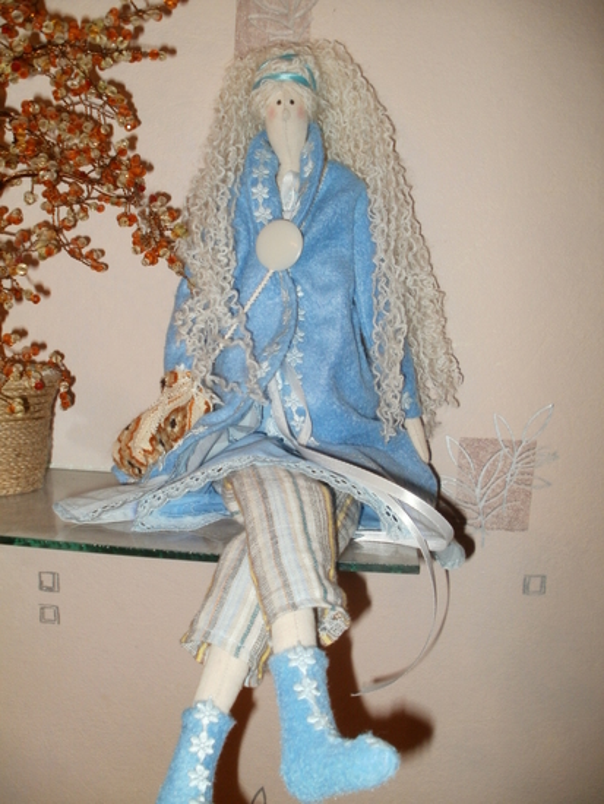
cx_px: 302
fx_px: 837
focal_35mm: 36
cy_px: 402
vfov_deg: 51.3
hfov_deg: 39.7
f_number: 3.5
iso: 125
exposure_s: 1/30
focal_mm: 6.3
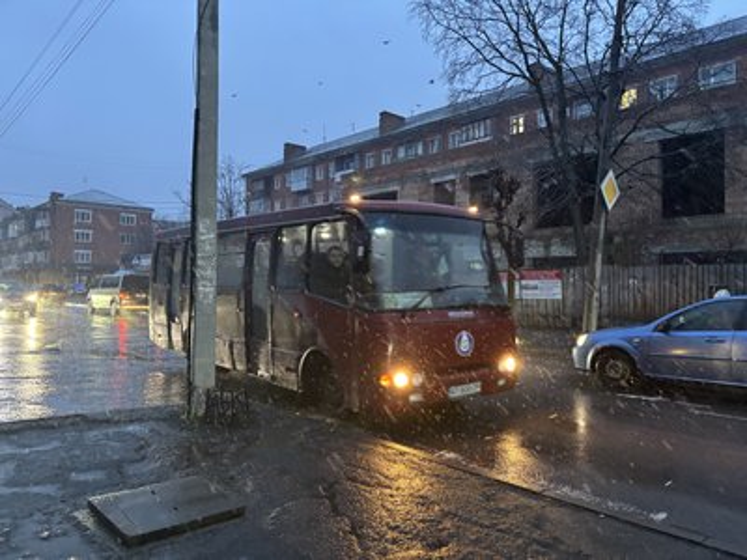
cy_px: 280
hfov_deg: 67.3
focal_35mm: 26
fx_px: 561
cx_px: 374
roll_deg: -0.8
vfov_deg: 53.1
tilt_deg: +1.1
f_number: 1.6
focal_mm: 5.96
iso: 640
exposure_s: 1/36
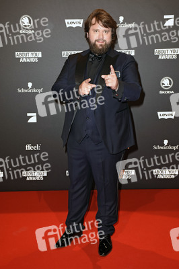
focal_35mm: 51
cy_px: 134
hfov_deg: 26.4
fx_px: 381
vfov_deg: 38.9
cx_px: 90
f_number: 6.3
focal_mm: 34
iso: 640
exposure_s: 1/100
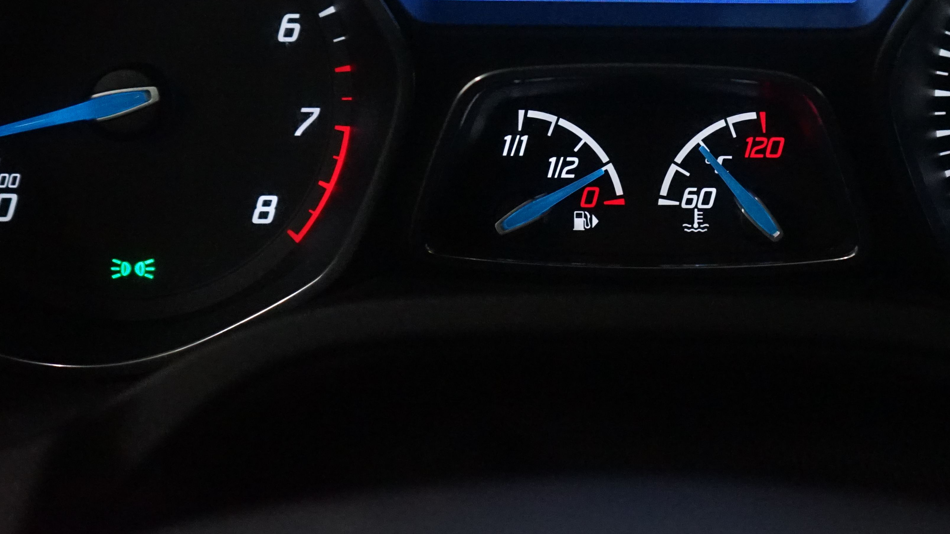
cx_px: 645
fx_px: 2066
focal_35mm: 82
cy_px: -45
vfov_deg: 14.4
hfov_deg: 25.7
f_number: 4.5
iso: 6400
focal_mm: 42
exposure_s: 1/160
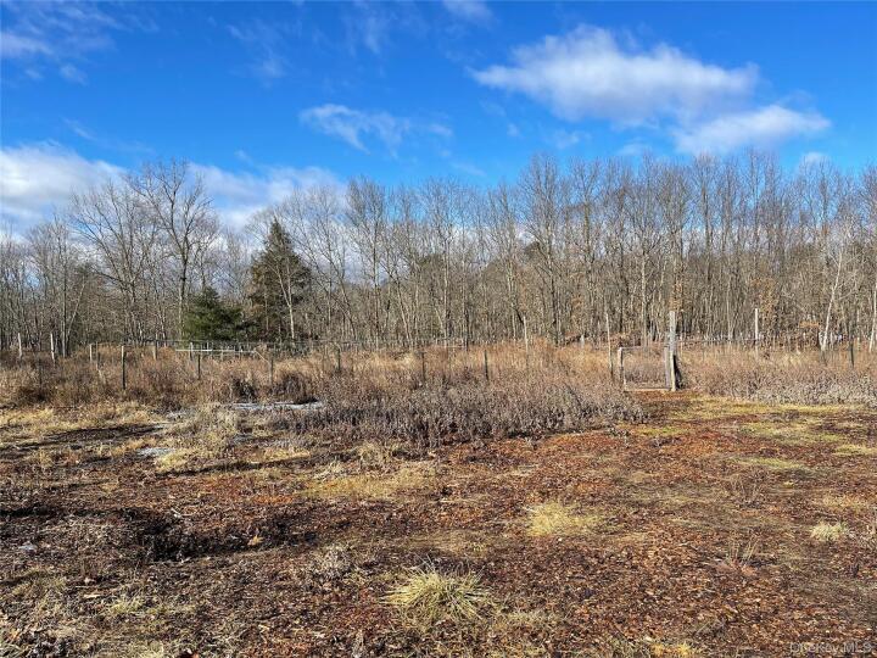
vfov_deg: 53.1
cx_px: 438
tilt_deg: -4.1
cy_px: 329
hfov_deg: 67.3
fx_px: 659
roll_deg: +2.0
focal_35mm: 26
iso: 32
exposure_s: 1/2857
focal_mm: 5.1
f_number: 1.6
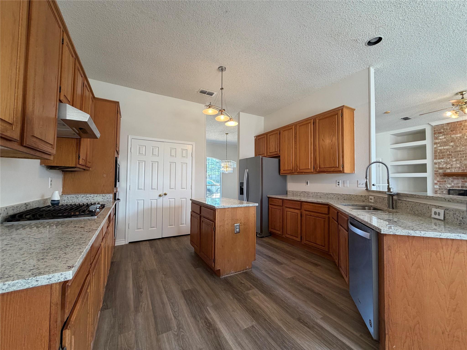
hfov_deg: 102.1
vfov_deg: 85.7
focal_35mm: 14
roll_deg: -0.5
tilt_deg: +1.0
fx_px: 189
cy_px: 175
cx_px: 234
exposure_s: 1/120
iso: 200
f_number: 2.2
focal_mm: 2.22
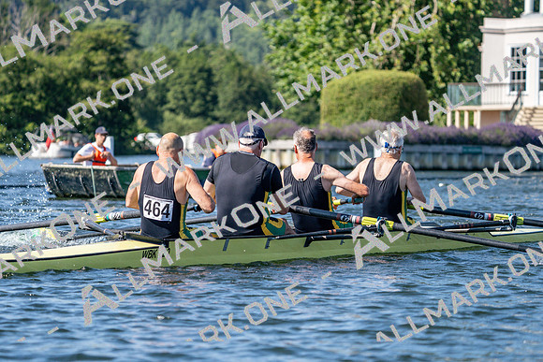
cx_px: 272
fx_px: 3017
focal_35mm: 200
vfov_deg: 6.9
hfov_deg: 10.3
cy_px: 181
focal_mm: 200
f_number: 5.6
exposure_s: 1/1600
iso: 320
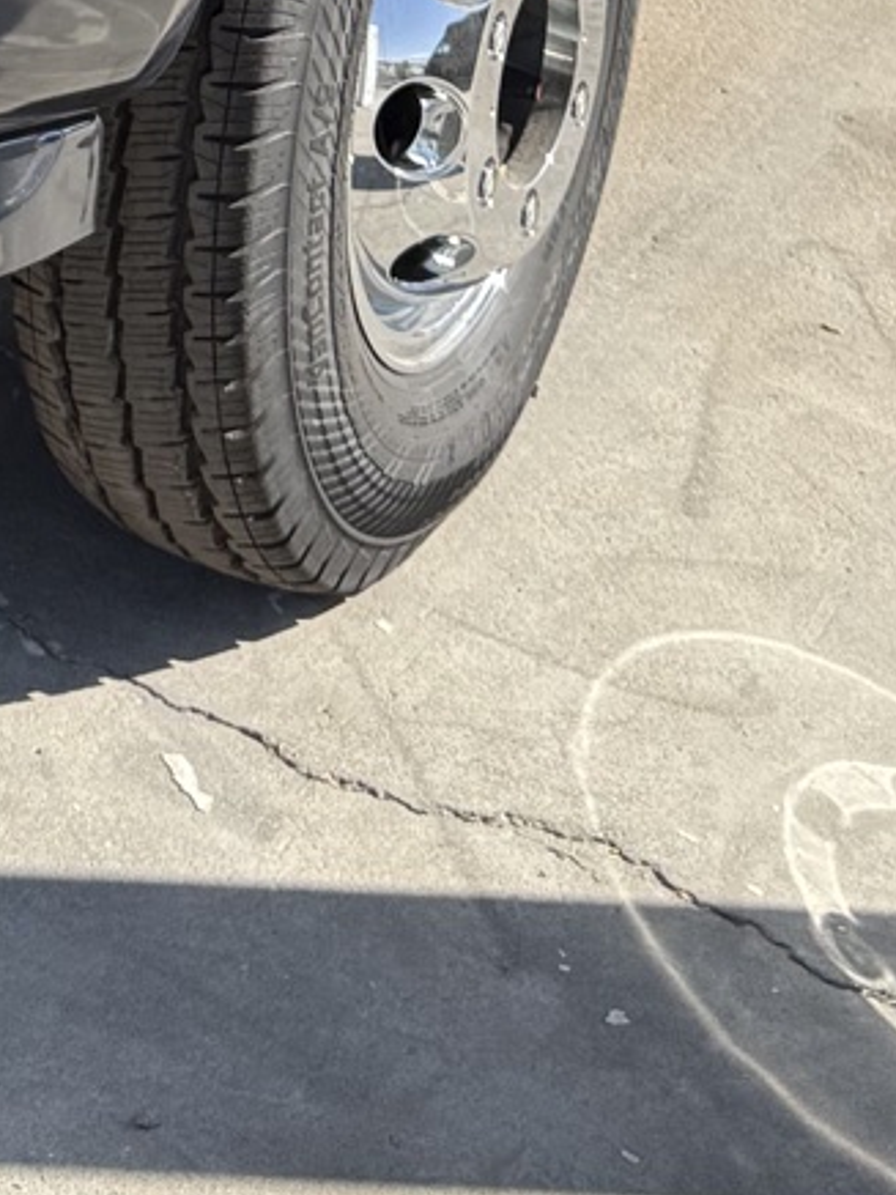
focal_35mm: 110
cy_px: -1017
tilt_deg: -5.2
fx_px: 3796
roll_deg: -2.4
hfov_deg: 13.0
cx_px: -238
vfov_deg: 15.2
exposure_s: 1/1653
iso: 80
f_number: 1.78
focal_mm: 6.76
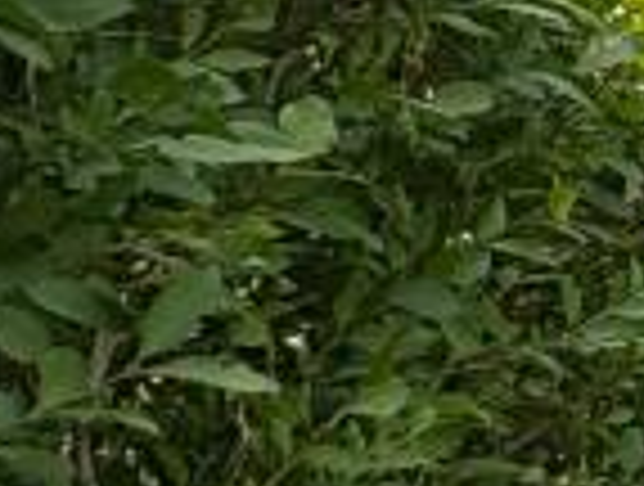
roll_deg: +1.6
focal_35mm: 100
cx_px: 2063
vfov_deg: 14.2
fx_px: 1865
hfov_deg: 10.6
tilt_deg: +16.5
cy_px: -158
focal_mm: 2.22
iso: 64
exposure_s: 1/485
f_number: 2.2
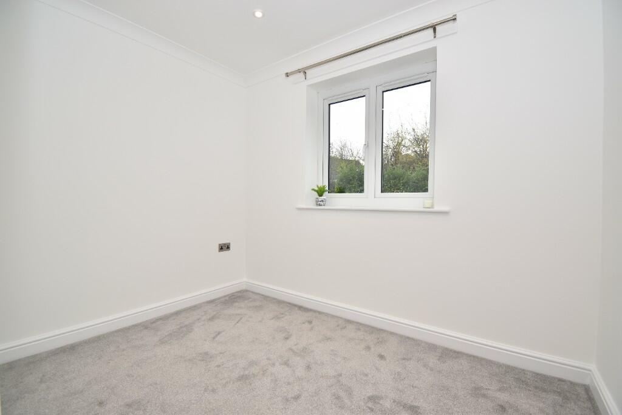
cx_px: 311
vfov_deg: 77.3
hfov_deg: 100.4
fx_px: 259
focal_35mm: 15
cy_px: 208
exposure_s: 1/80
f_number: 4.5
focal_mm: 10
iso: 100
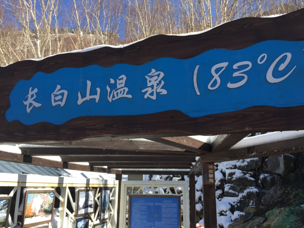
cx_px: 152
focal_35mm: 29
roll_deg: -0.8
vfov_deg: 48.2
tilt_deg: +14.6
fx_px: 255
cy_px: 114
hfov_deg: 61.7
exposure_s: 1/989
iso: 32
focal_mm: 4.15
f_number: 2.2
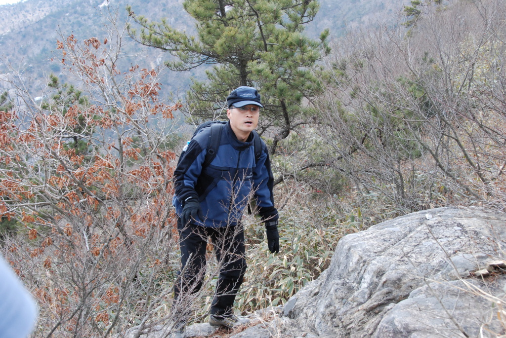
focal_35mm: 48
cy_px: 169
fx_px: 675
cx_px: 253
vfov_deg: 28.1
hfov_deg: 41.1
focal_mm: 32
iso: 800
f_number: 9
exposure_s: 1/320
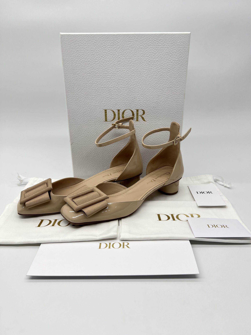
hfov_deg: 53.1
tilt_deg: -24.6
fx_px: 251
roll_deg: +0.6
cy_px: 168
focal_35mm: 26
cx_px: 126
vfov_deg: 67.3
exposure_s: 1/272
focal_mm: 5.7
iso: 40
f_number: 1.5
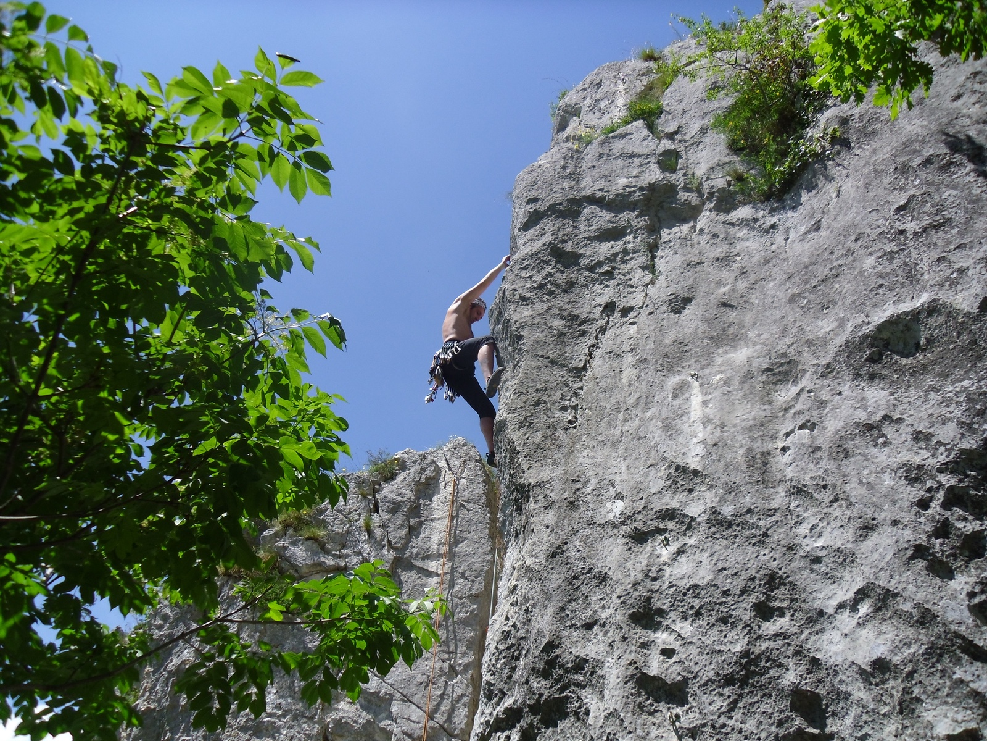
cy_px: 370
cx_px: 494
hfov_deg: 58.4
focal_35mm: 31
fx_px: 884
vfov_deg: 45.4
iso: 80
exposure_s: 1/861
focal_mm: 5.6
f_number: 3.3
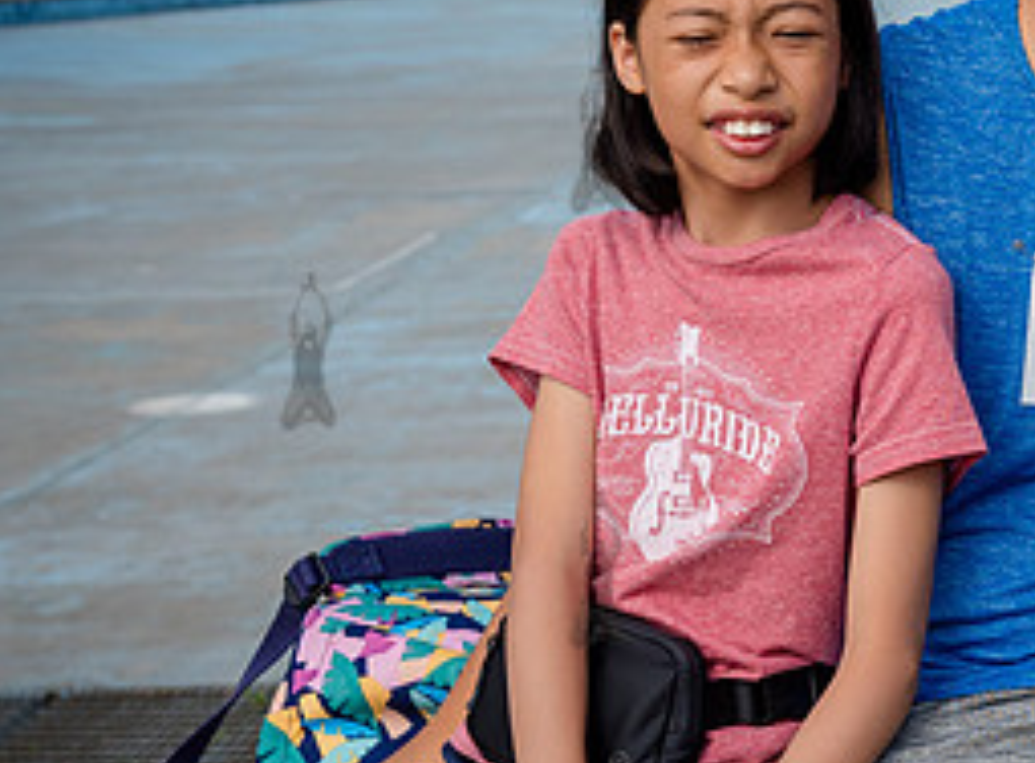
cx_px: 1186
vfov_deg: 11.8
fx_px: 3685
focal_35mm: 124
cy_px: 395
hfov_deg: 15.5
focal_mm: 48
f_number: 5
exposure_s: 1/1250
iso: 200
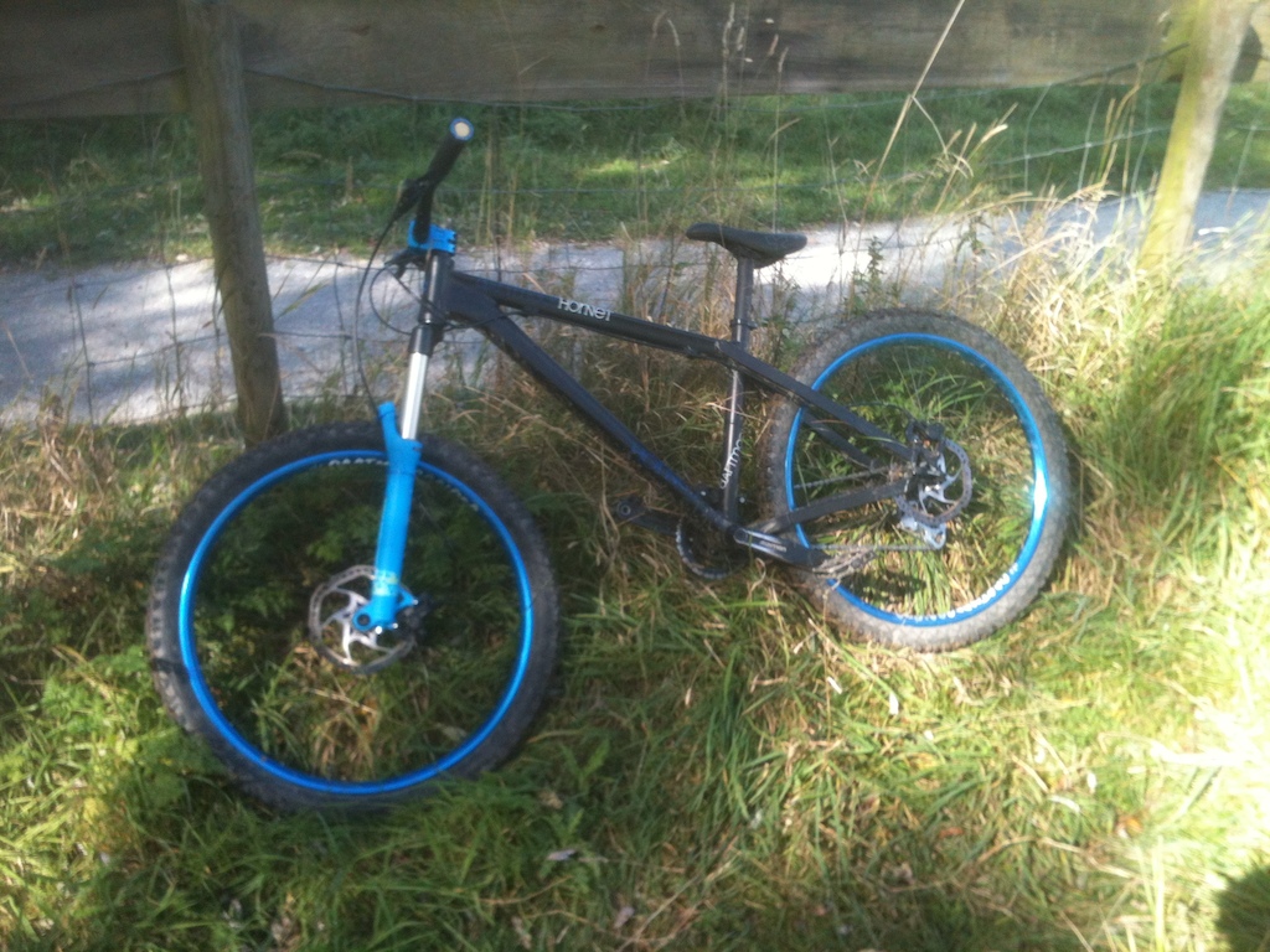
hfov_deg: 52.6
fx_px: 1284
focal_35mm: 35
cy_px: 476
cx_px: 635
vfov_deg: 40.7
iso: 64
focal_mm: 3.85
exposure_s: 1/191
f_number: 2.8
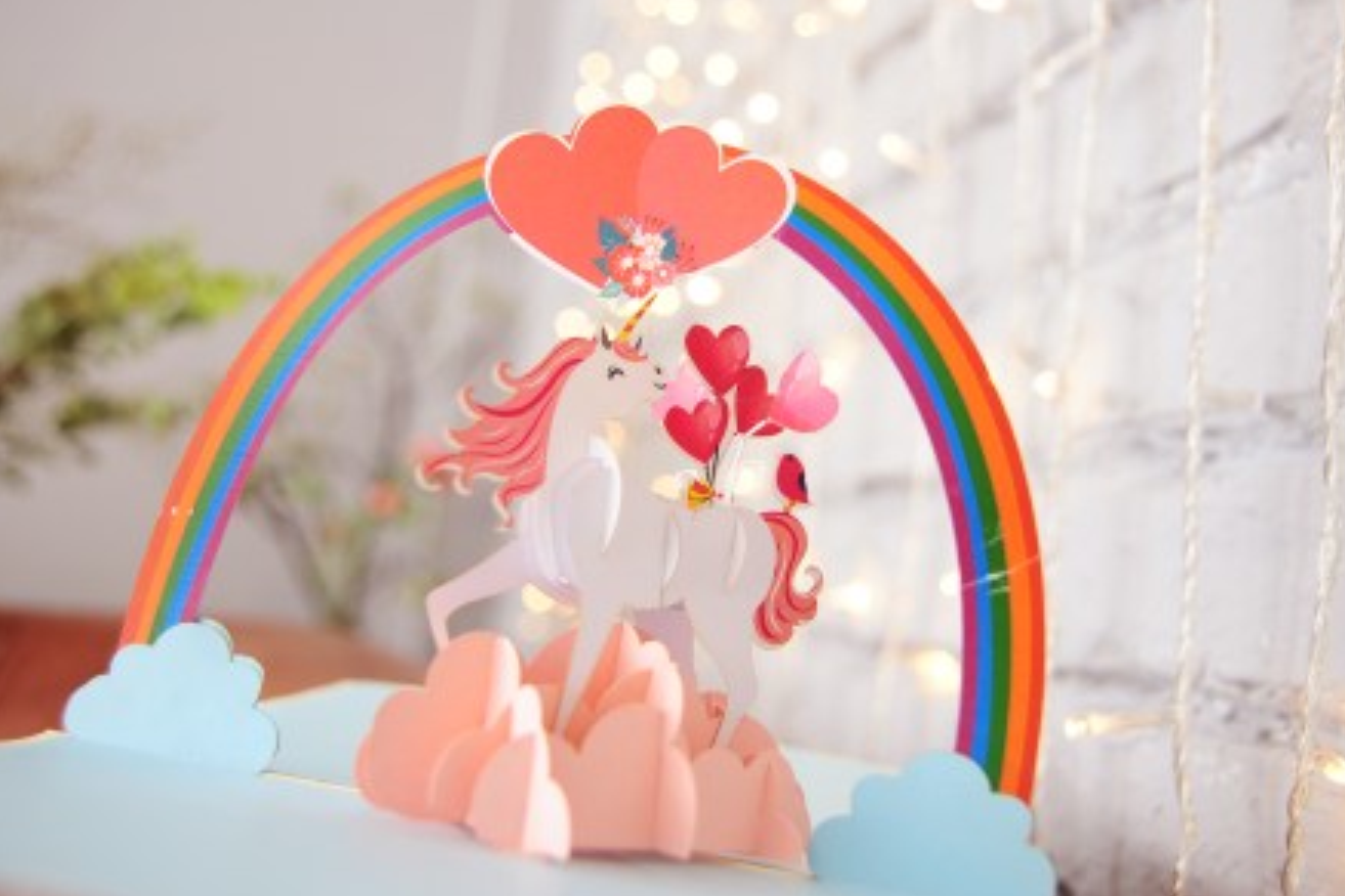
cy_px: 448
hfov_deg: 53.1
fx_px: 1345
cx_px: 672
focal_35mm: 36
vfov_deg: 36.9
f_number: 4
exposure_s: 1/50
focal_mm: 35
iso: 400
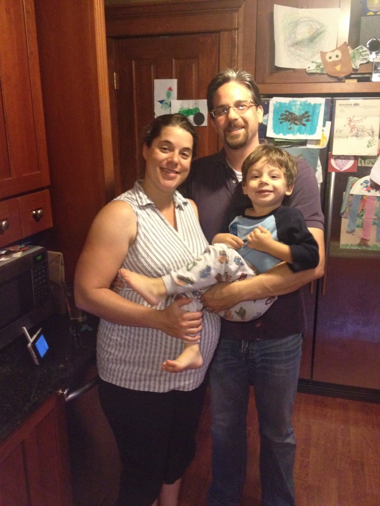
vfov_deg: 52.6
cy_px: 253
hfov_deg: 40.7
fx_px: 512
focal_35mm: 35
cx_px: 190
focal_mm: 4.28
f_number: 2.4
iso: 500
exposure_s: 1/15
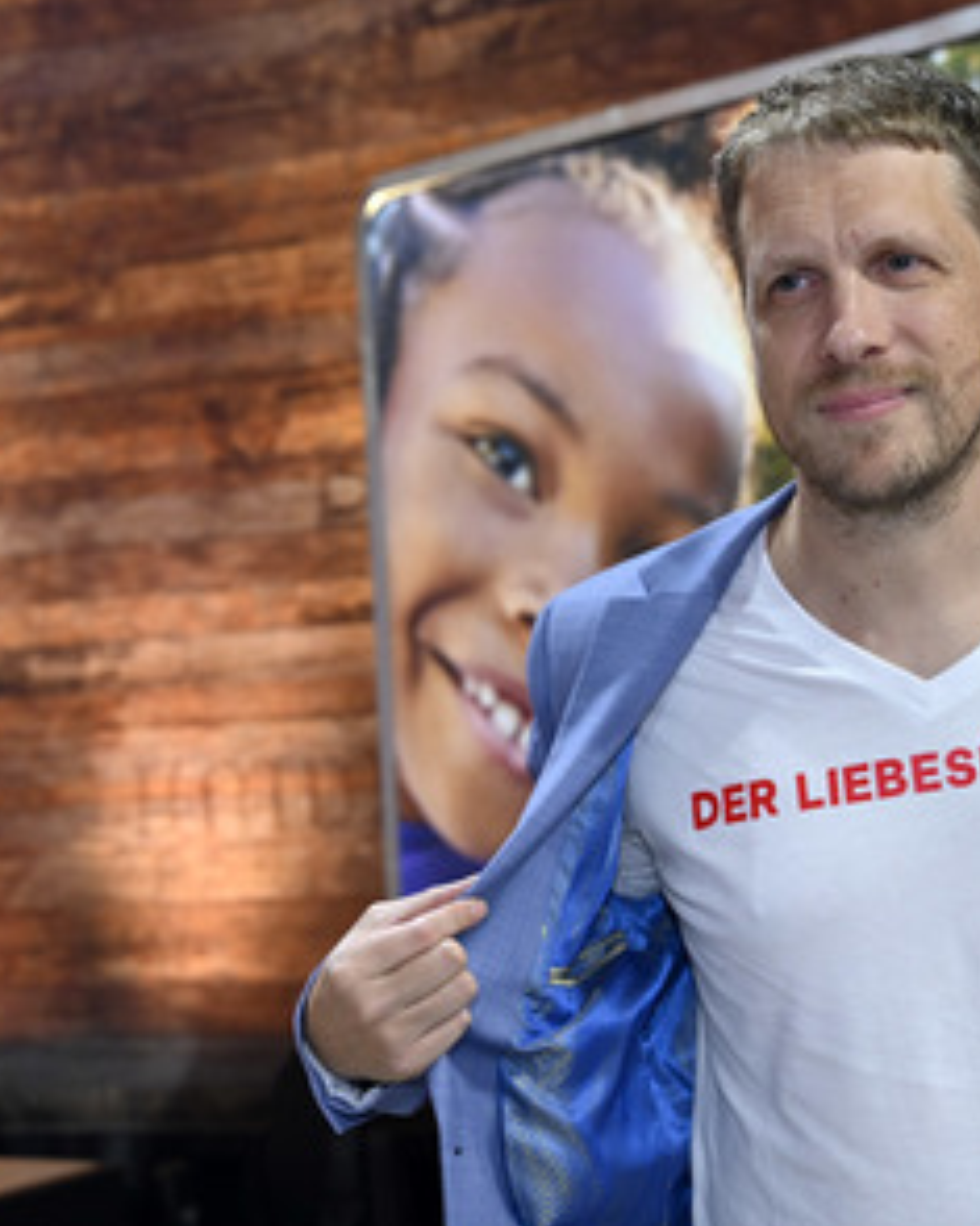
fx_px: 2140
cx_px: 911
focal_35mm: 59
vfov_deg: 32.0
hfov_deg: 24.9
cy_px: 613
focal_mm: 41
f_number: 4
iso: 1000
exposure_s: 1/200
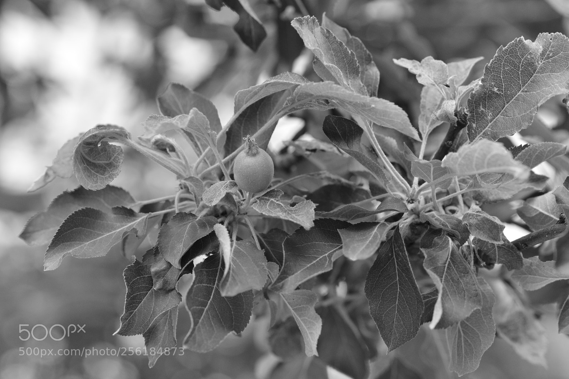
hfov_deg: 22.4
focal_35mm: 91
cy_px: 188
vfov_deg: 15.0
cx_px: 284
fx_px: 1438
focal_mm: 90
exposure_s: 1/640
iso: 1000
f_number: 5.6
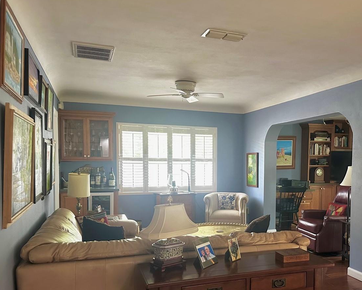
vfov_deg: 43.0
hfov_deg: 51.9
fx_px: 364
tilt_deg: -3.0
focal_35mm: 34
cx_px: 239
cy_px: 183
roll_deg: +0.1
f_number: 1.78
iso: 500
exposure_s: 1/60
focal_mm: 6.86
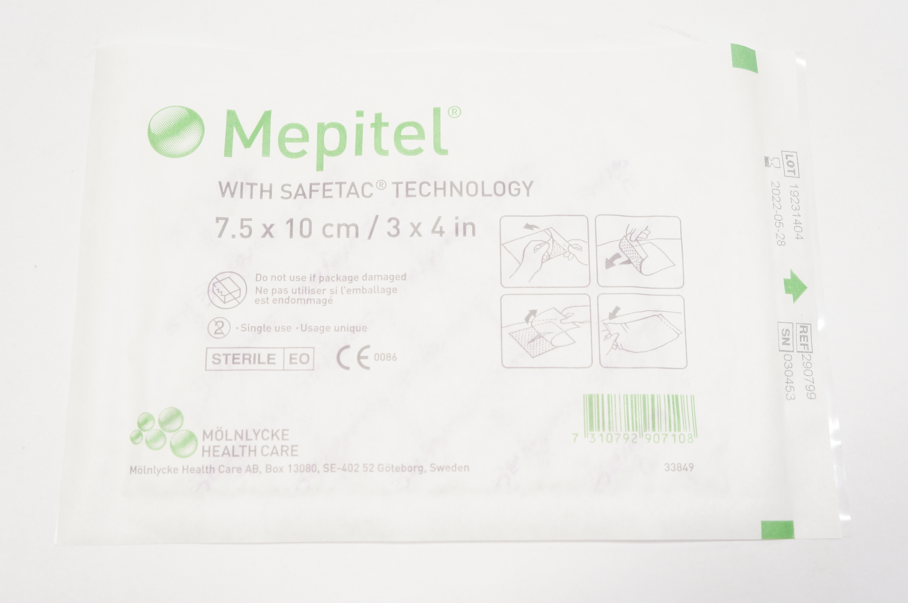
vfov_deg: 32.9
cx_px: 454
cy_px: 302
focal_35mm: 40
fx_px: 1020
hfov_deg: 48.0
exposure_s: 1/60
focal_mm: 27
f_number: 5.6
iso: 400
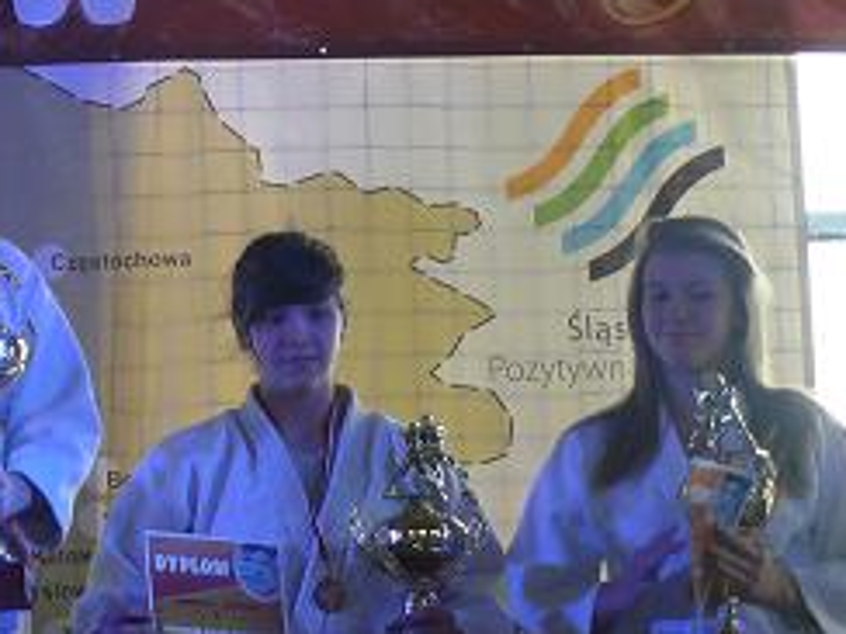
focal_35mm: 131
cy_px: 631
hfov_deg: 14.9
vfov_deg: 11.2
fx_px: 3202
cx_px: 52
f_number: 2.8
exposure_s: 1/40
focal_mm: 7.4
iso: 100
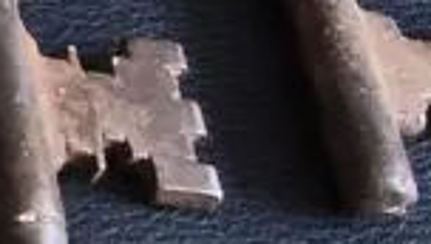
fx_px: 2266
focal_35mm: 198
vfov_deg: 5.8
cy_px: -411
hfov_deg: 9.7
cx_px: -593
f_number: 2
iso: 250
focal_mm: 2.87
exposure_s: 1/100
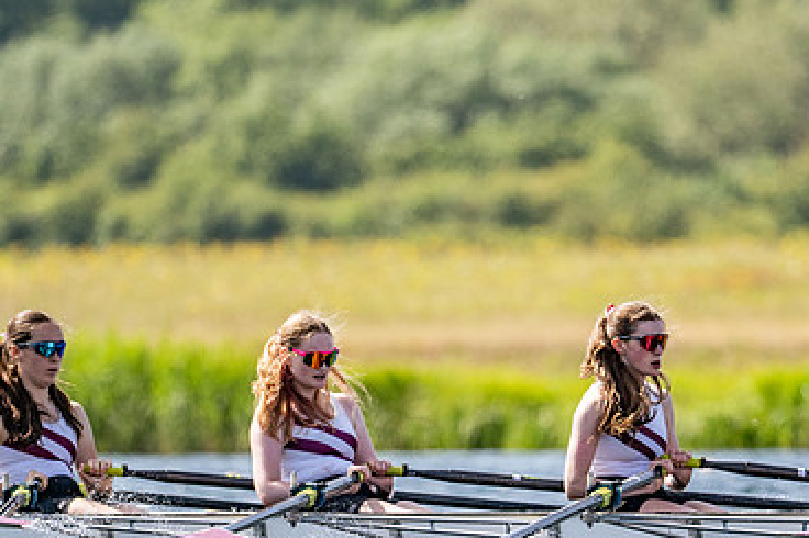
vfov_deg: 1.5
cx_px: 600
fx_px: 21248
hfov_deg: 2.2
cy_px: 400
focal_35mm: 946
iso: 250
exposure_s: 1/2500
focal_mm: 400
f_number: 4.5
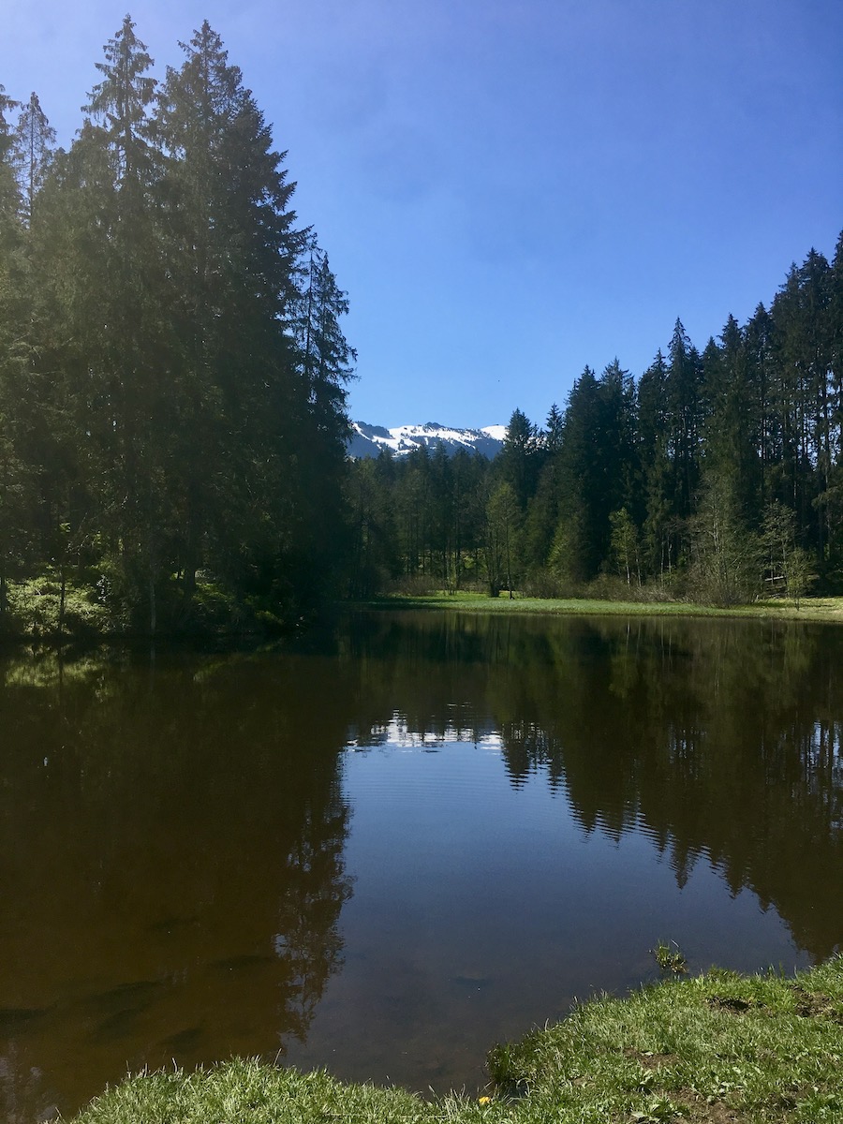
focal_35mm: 29
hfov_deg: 48.2
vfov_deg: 61.7
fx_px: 942
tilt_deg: +1.4
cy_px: 562
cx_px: 422
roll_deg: -0.1
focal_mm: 4.15
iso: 25
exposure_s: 1/1789
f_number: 2.2
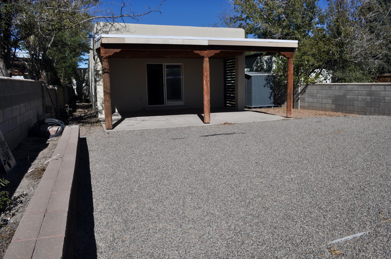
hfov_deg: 67.4
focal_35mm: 27
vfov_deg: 47.8
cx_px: 196
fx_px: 293
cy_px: 130
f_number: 9
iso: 200
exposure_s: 1/320
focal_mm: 18
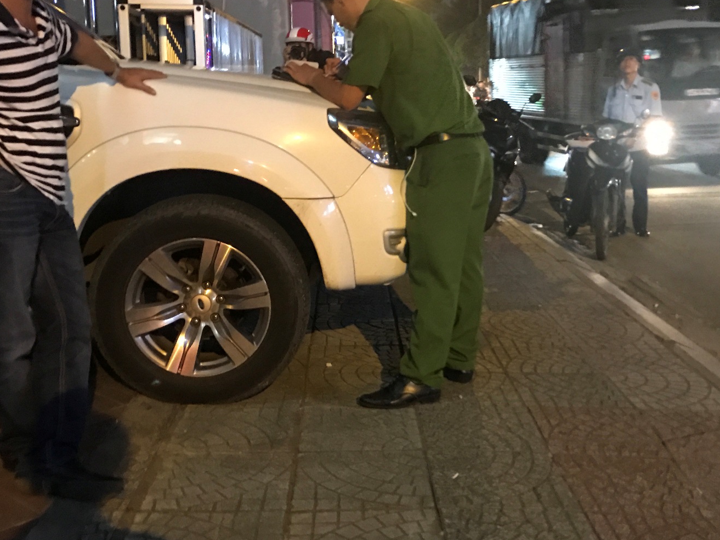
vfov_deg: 33.6
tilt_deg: -9.2
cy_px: 249
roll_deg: +0.7
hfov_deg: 43.7
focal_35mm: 43
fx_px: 894
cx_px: 411
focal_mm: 3.99
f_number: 1.8
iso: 125
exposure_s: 1/4
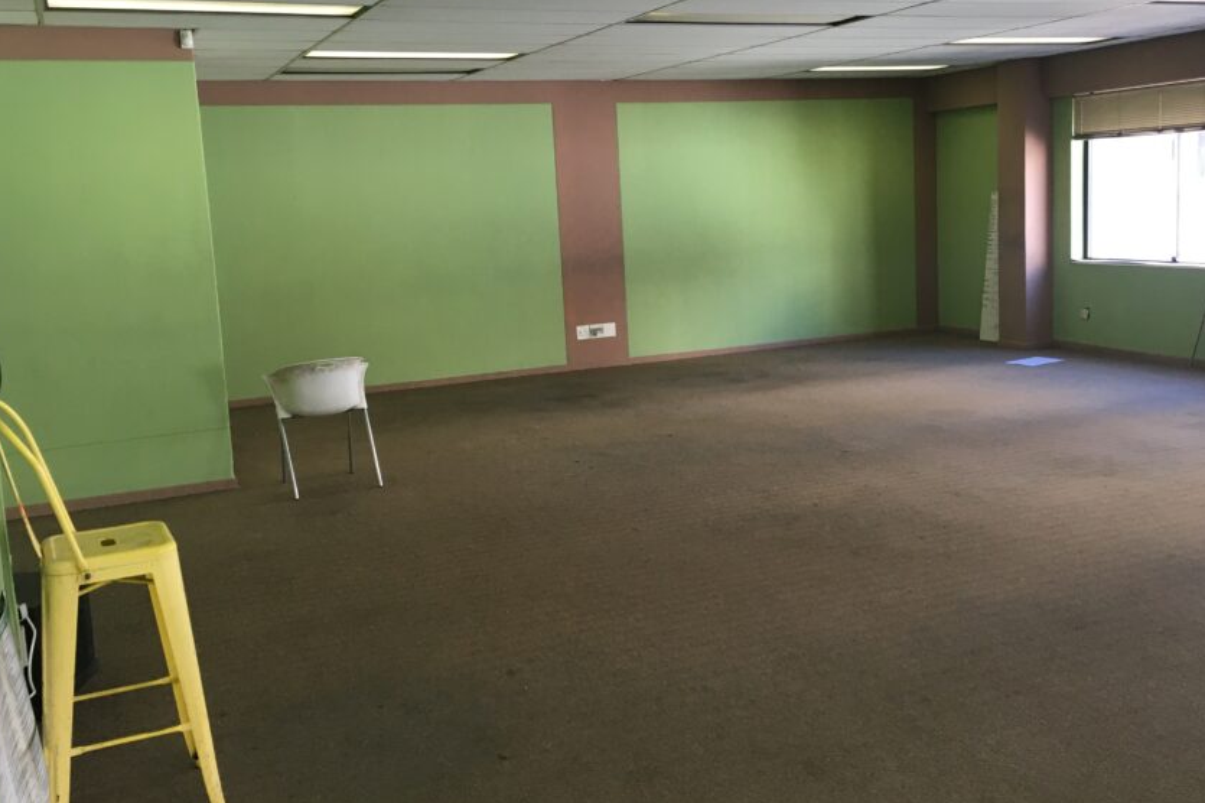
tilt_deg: -5.4
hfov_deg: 51.8
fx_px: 1238
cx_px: 680
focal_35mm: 37
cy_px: 357
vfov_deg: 35.9
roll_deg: +2.1
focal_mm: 4.15
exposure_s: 1/33
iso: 50
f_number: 2.2
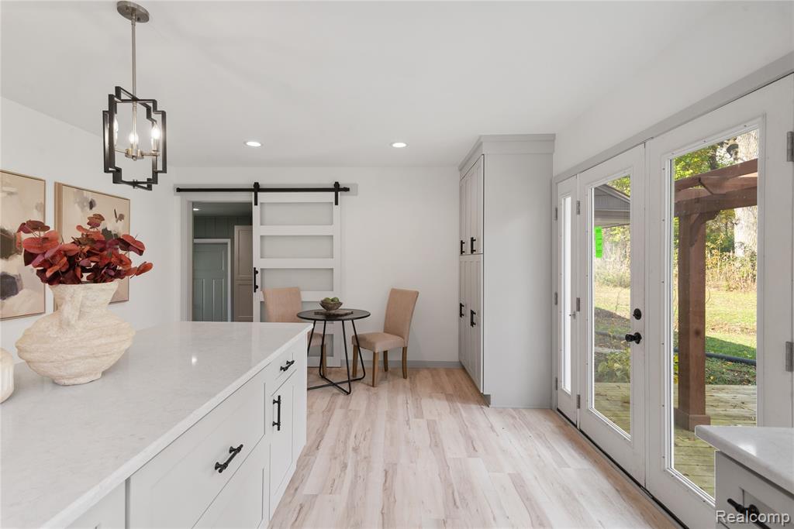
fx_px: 375
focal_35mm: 17
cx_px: 397
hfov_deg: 93.3
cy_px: 264
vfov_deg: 70.5
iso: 320
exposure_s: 1/50
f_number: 9
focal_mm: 17
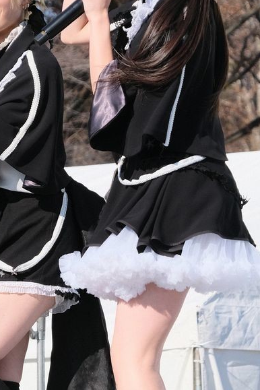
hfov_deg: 6.2
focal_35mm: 220
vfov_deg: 9.4
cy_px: 216
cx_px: 40
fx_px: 2383
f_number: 5.6
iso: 640
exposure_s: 1/1100
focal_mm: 78.7
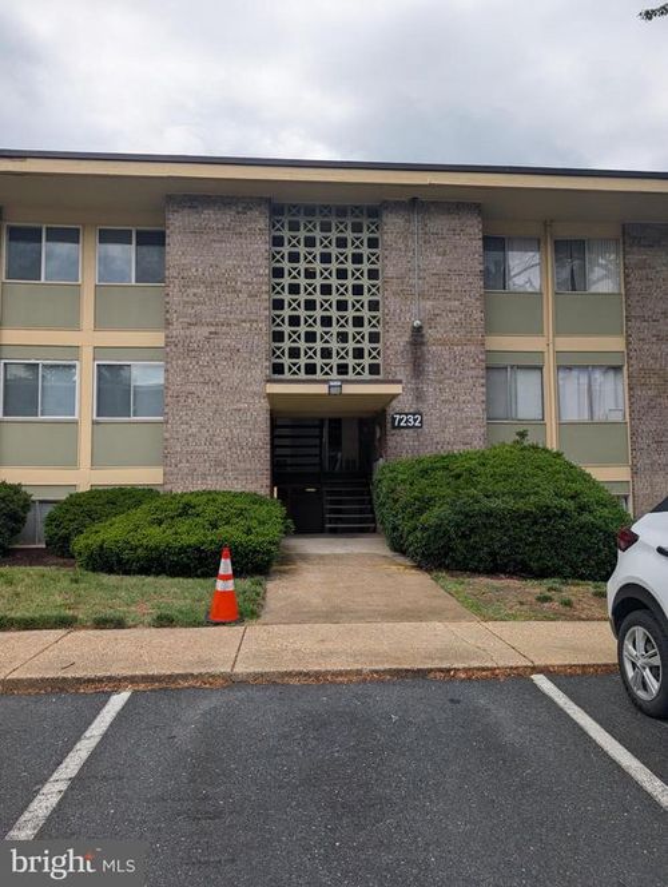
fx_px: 616
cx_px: 334
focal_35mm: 24
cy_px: 444
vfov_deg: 71.5
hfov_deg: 56.9
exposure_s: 1/1176
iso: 20
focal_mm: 6.9
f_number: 1.68
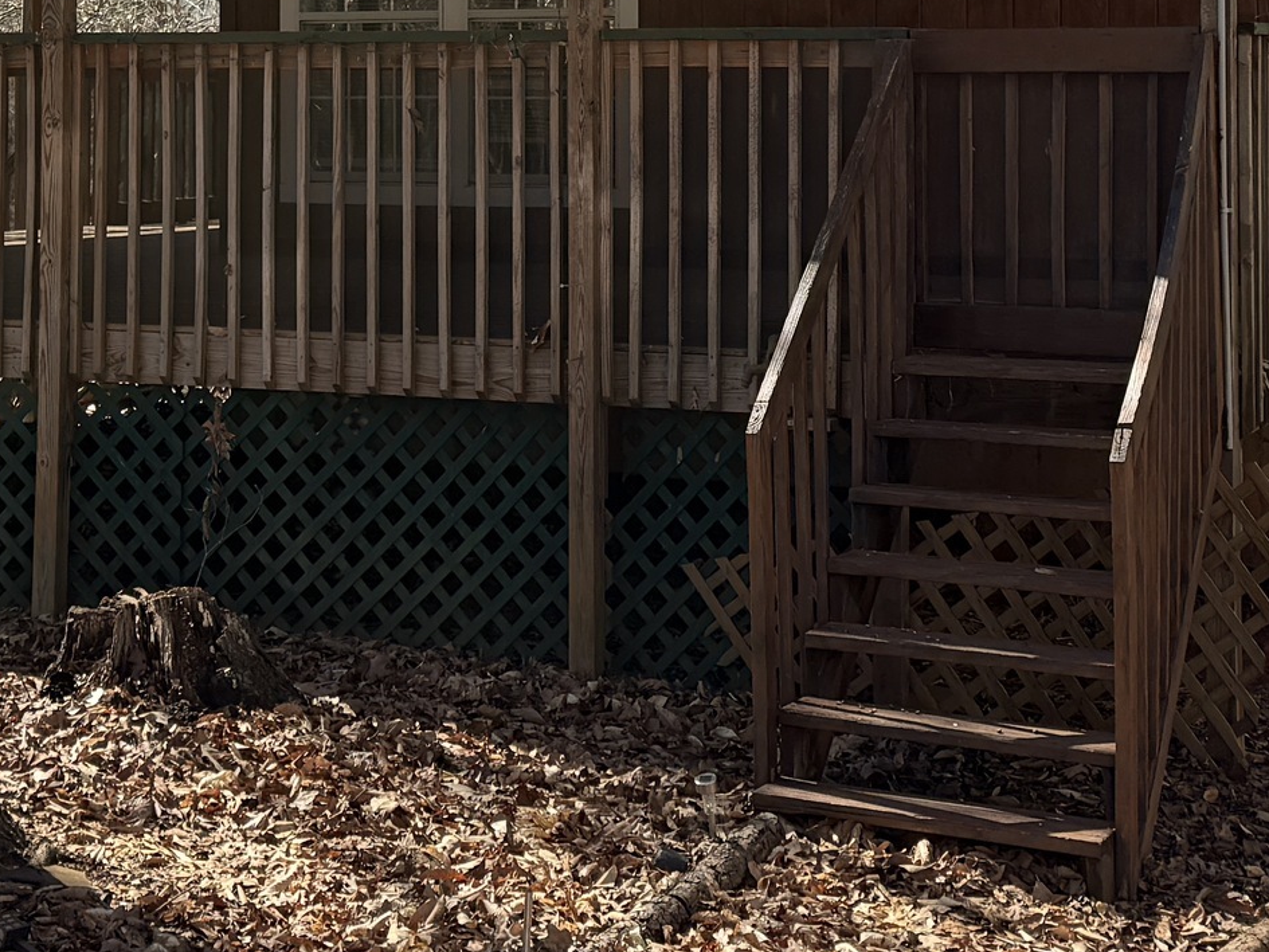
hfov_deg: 25.0
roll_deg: -0.1
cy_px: -20
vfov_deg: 18.4
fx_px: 2860
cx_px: 610
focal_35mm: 78
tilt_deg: +1.1
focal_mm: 6.76
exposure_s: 1/1139
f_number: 1.78
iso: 80
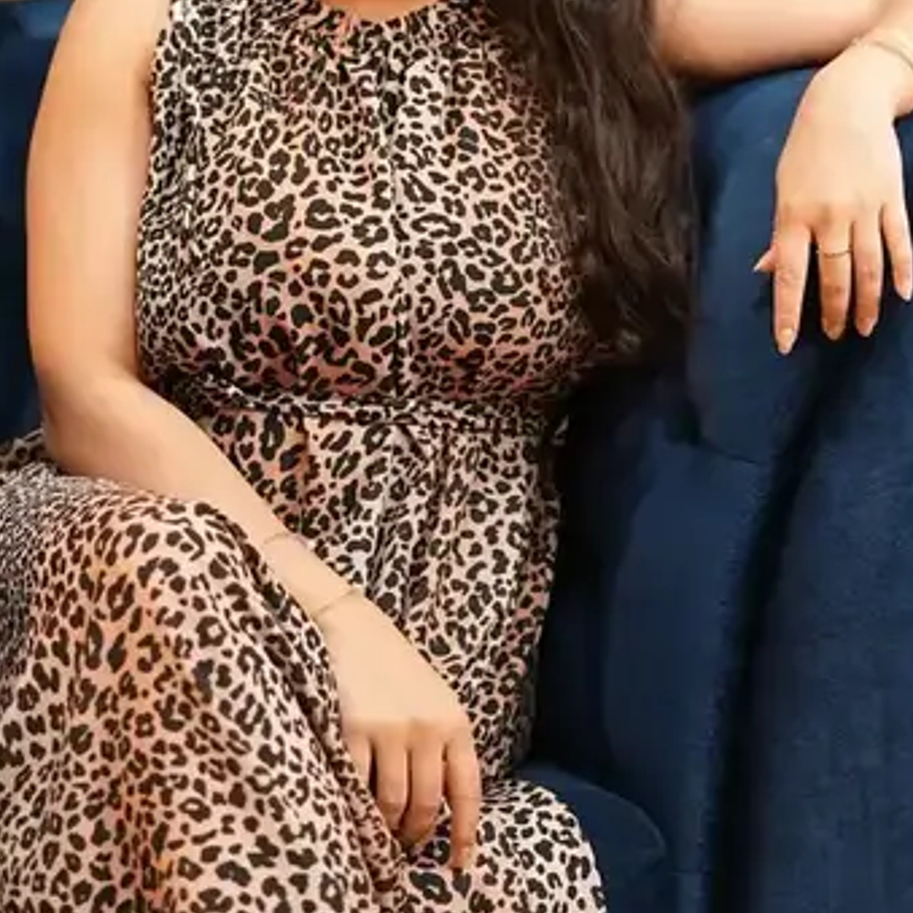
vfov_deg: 15.8
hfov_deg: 16.1
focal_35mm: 108
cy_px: 3
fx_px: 3223
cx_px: 404
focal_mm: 50
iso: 400
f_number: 2.2
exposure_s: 1/125
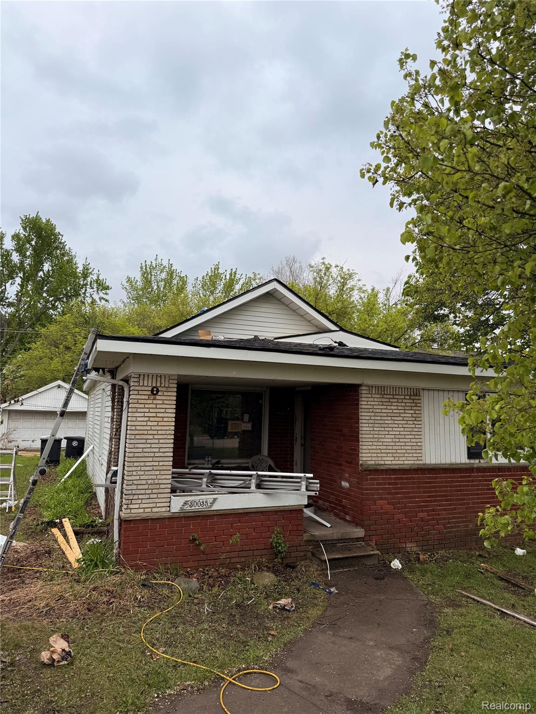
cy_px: 357
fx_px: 495
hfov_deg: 56.8
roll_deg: +0.4
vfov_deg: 71.6
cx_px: 268
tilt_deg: +10.4
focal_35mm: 24
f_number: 1.78
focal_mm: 6.76
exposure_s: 1/1855
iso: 80
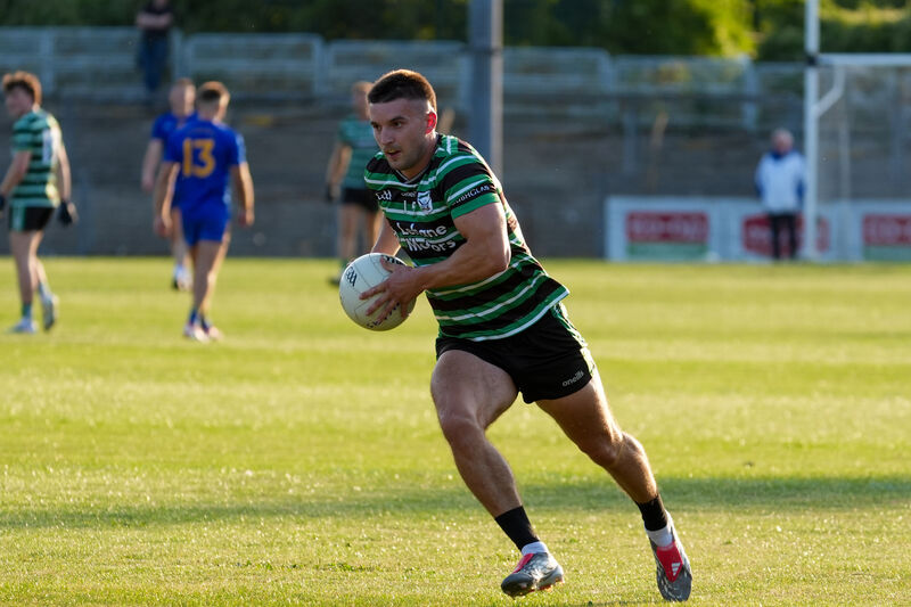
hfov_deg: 6.7
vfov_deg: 4.4
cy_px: 304
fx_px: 7817
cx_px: 456
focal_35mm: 309
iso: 1000
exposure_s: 1/1000
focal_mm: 309
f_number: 6.3
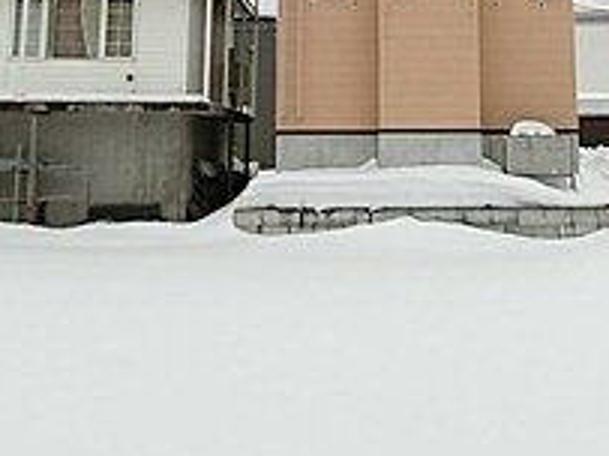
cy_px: -36
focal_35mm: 60
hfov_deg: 32.1
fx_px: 1055
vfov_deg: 23.0
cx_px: 381
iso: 80
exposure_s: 1/160
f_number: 2.7
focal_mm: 4.06
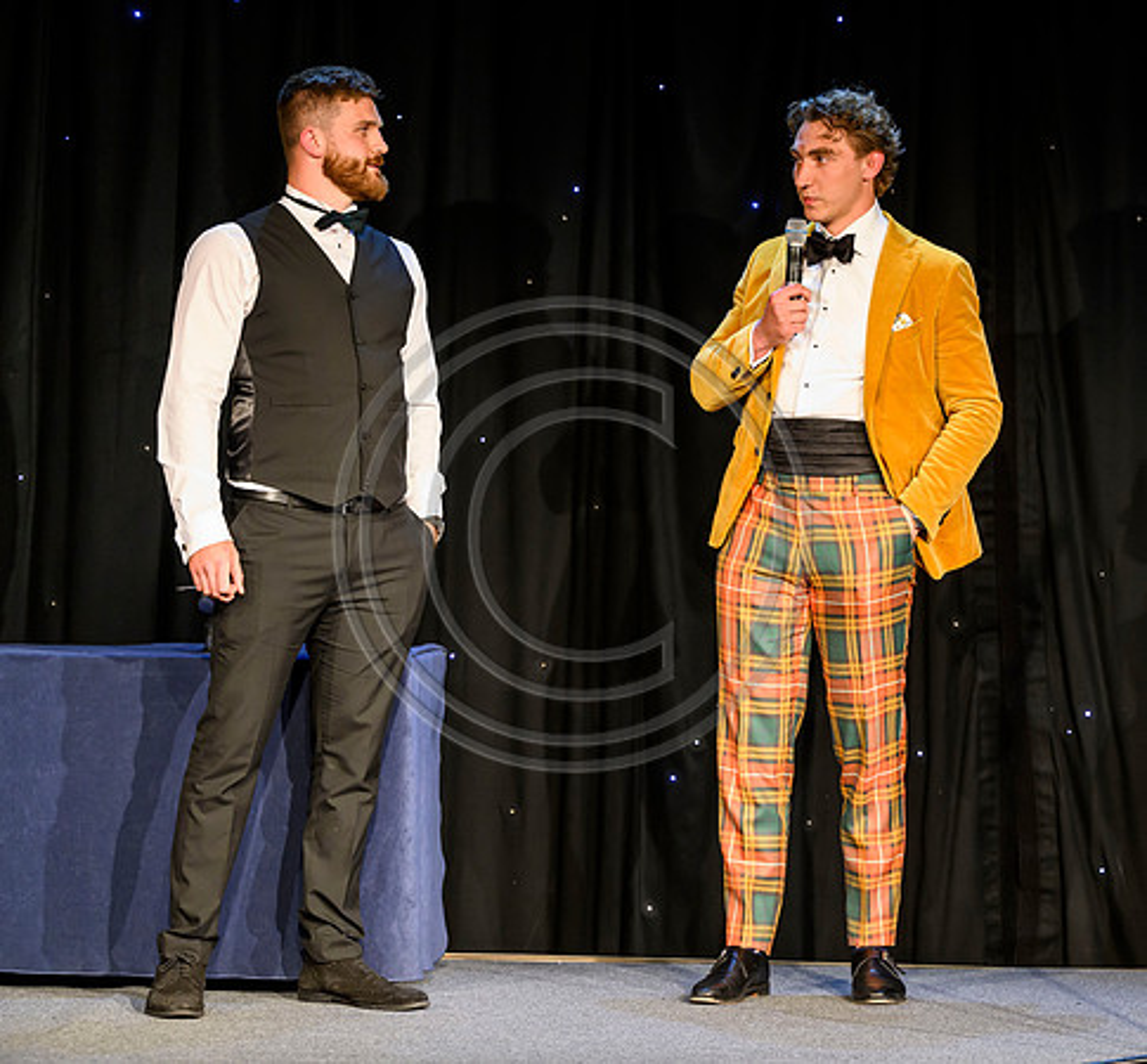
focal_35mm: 126
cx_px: 776
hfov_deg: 14.4
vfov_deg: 13.4
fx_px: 4542
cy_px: 491
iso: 2000
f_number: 3.2
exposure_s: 1/250
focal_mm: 95
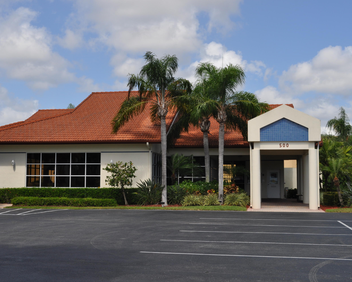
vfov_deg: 29.7
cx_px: 164
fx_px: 531
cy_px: 141
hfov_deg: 36.6
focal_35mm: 51
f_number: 10
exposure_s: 1/400
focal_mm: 30
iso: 200
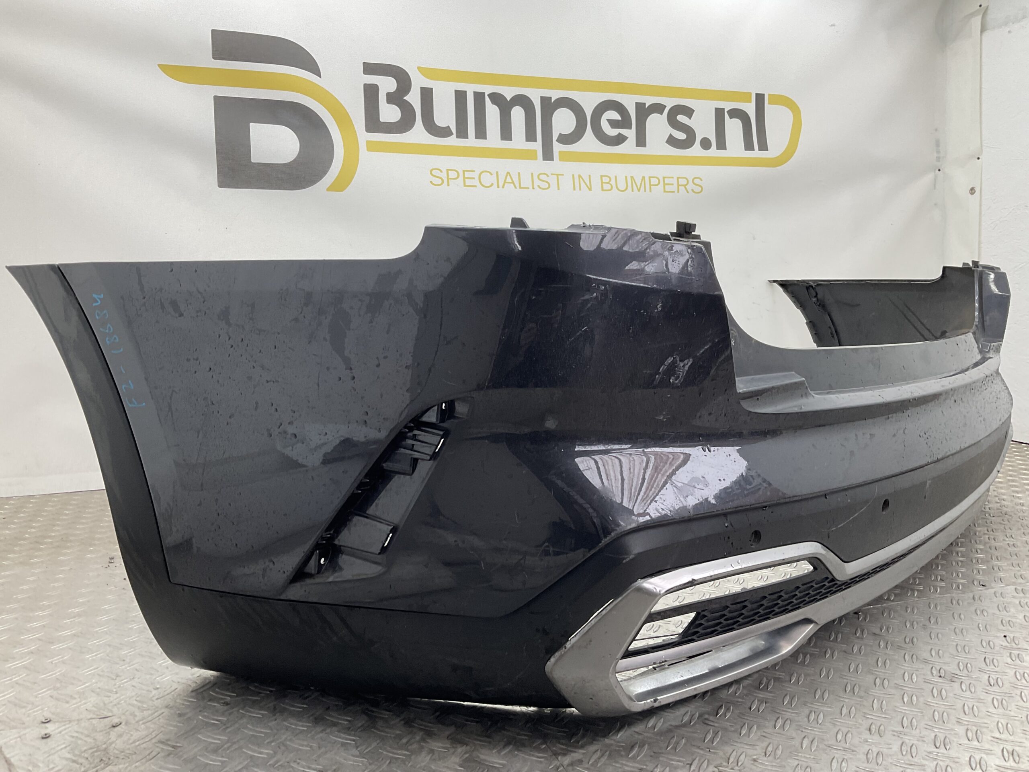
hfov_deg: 61.7
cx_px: 514
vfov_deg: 48.2
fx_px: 862
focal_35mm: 29
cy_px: 386
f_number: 1.8
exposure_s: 1/120
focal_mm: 3
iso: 40
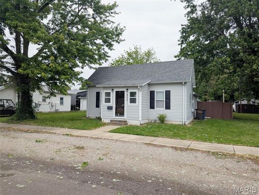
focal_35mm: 24
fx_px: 180
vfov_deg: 56.9
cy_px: 98
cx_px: 130
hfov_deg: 71.5
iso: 52
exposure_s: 1/2410
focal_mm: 6.81
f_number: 1.85
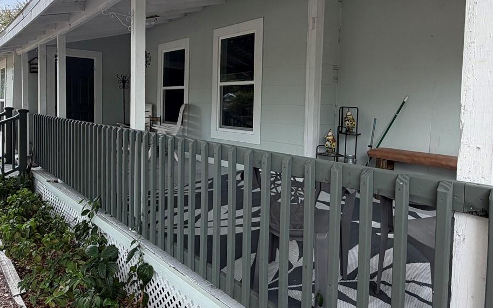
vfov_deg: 47.3
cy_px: 123
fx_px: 349
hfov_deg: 70.4
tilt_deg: -3.6
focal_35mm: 26
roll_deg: -0.6
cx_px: 246
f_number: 2.2
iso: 40
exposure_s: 1/217
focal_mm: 2.22
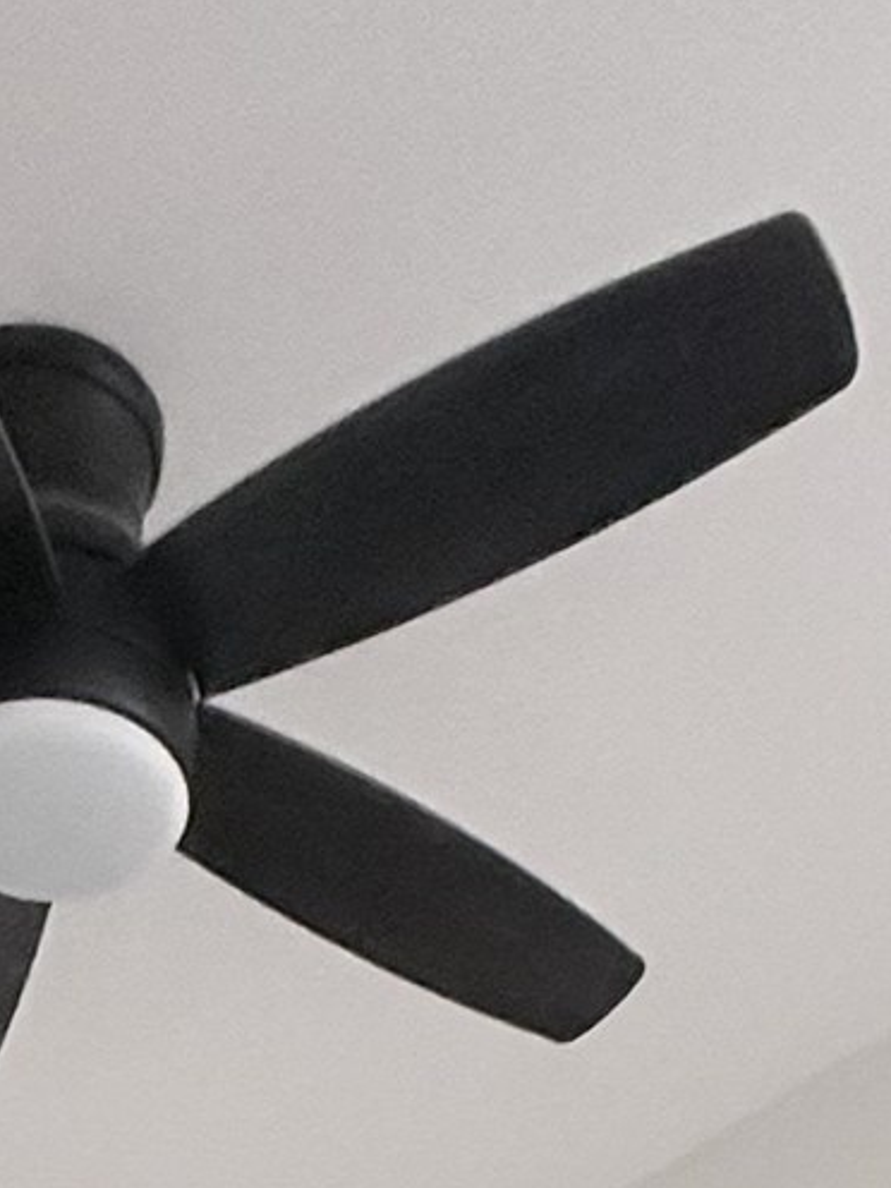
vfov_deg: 17.8
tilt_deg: -4.3
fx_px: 2231
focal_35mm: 65
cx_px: 263
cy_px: 2498
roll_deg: +0.7
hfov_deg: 22.4
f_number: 2.2
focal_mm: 2.22
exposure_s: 1/60
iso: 800
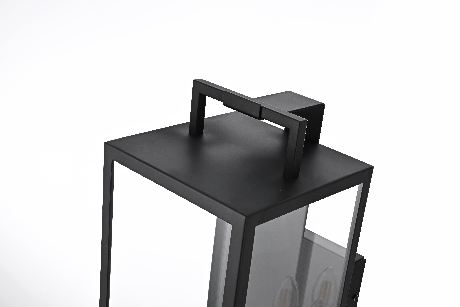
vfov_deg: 25.1
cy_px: 154
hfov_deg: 36.9
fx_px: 690
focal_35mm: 54
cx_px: 230
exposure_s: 1/100
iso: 160
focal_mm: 54
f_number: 20
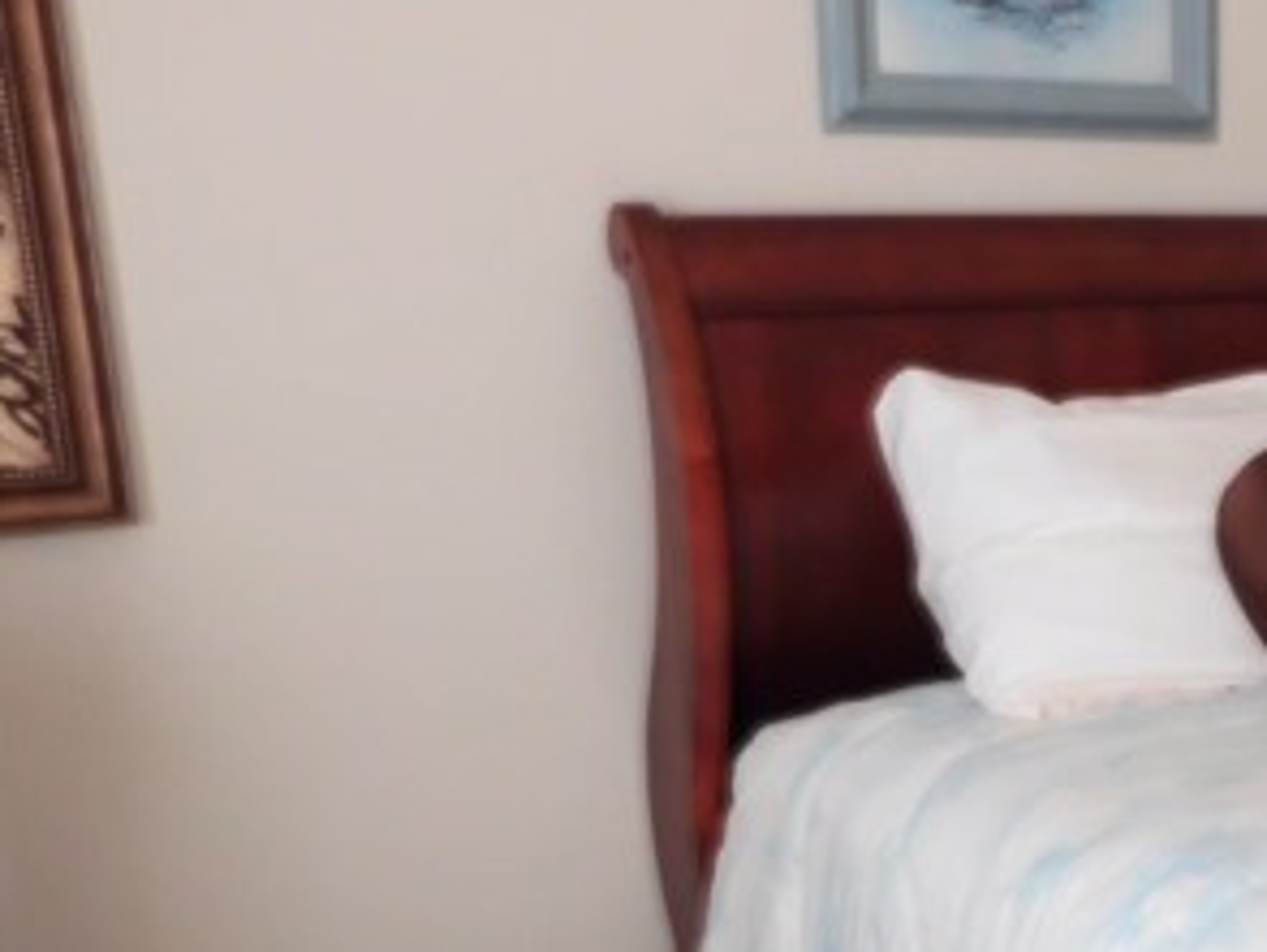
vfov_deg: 28.9
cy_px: 650
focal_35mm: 50
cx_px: 1276
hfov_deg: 34.6
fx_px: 1832
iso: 320
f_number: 3
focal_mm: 4
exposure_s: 1/30
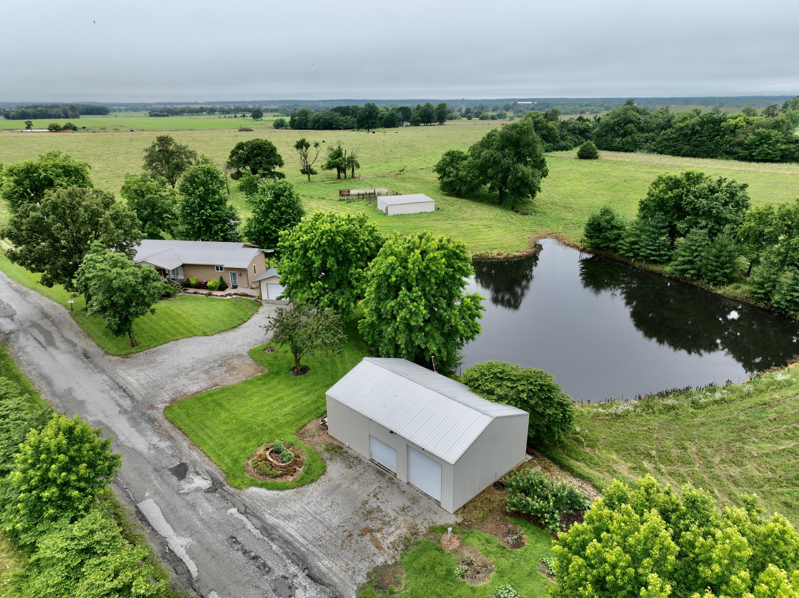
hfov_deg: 71.6
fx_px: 554
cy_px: 299
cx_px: 400
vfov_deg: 56.8
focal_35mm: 24
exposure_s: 1/160
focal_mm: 12.29
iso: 100
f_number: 2.8
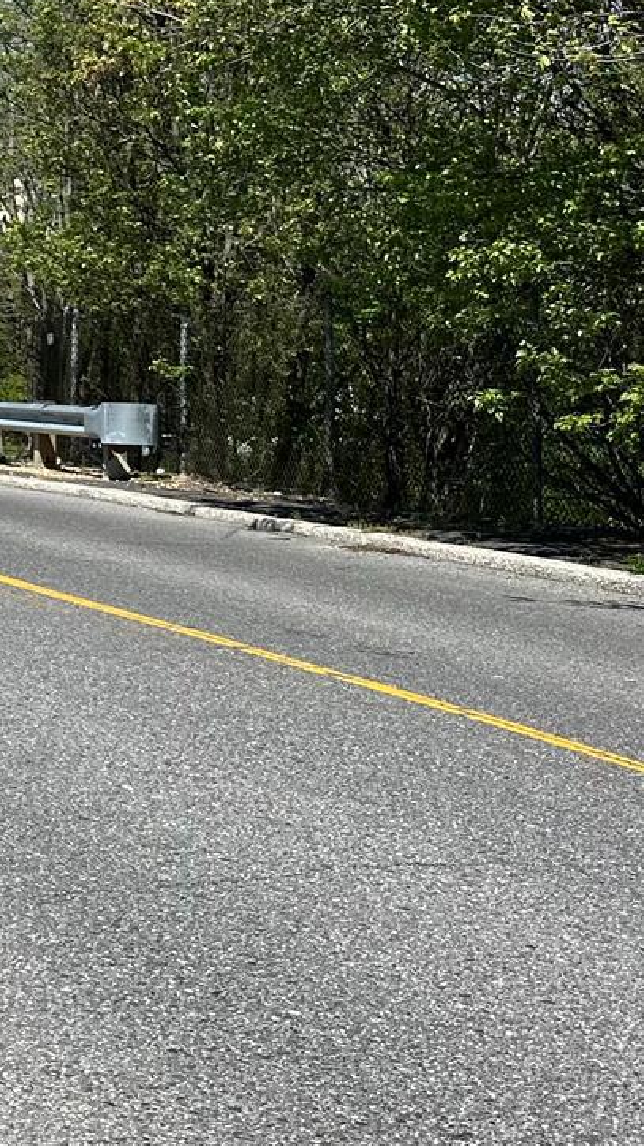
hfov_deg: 13.7
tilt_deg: +4.6
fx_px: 2248
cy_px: 285
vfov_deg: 28.2
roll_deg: +0.1
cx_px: -671
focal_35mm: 74
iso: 80
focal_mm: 6.86
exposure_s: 1/4545
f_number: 1.78
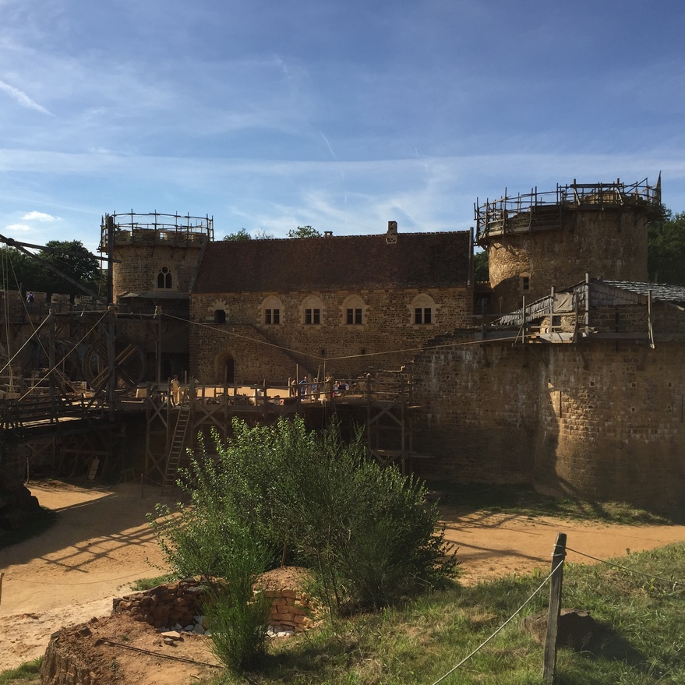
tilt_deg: -0.9
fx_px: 784
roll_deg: -0.3
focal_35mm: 35
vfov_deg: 47.2
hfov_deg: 46.8
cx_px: 260
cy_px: 341
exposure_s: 1/2326
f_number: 2.2
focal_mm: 4.15
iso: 32
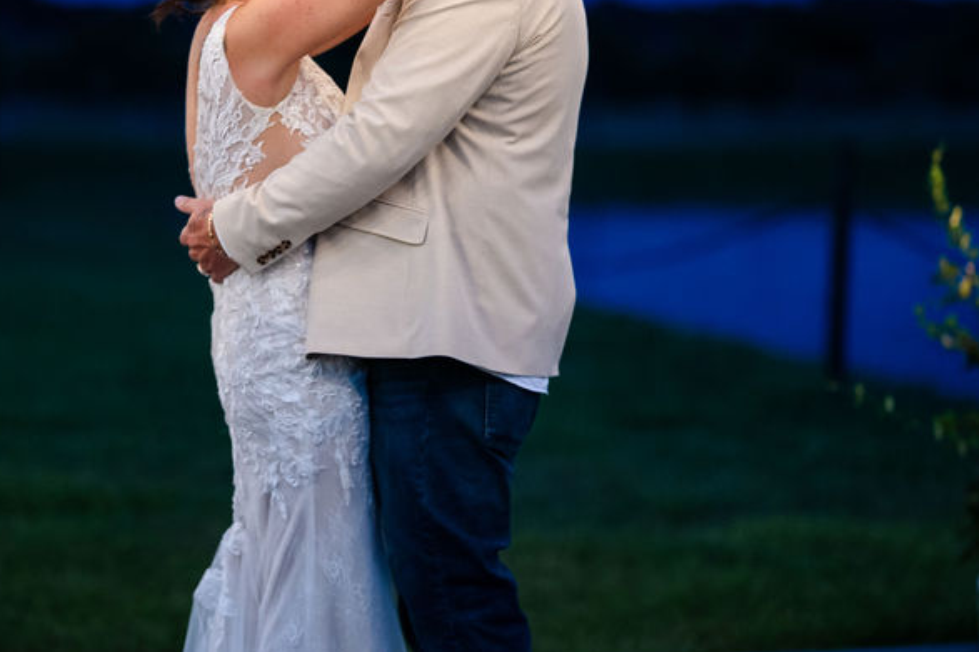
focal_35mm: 149
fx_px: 4051
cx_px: 362
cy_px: 218
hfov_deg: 13.8
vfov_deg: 9.2
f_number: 1.4
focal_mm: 85
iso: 800
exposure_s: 1/80
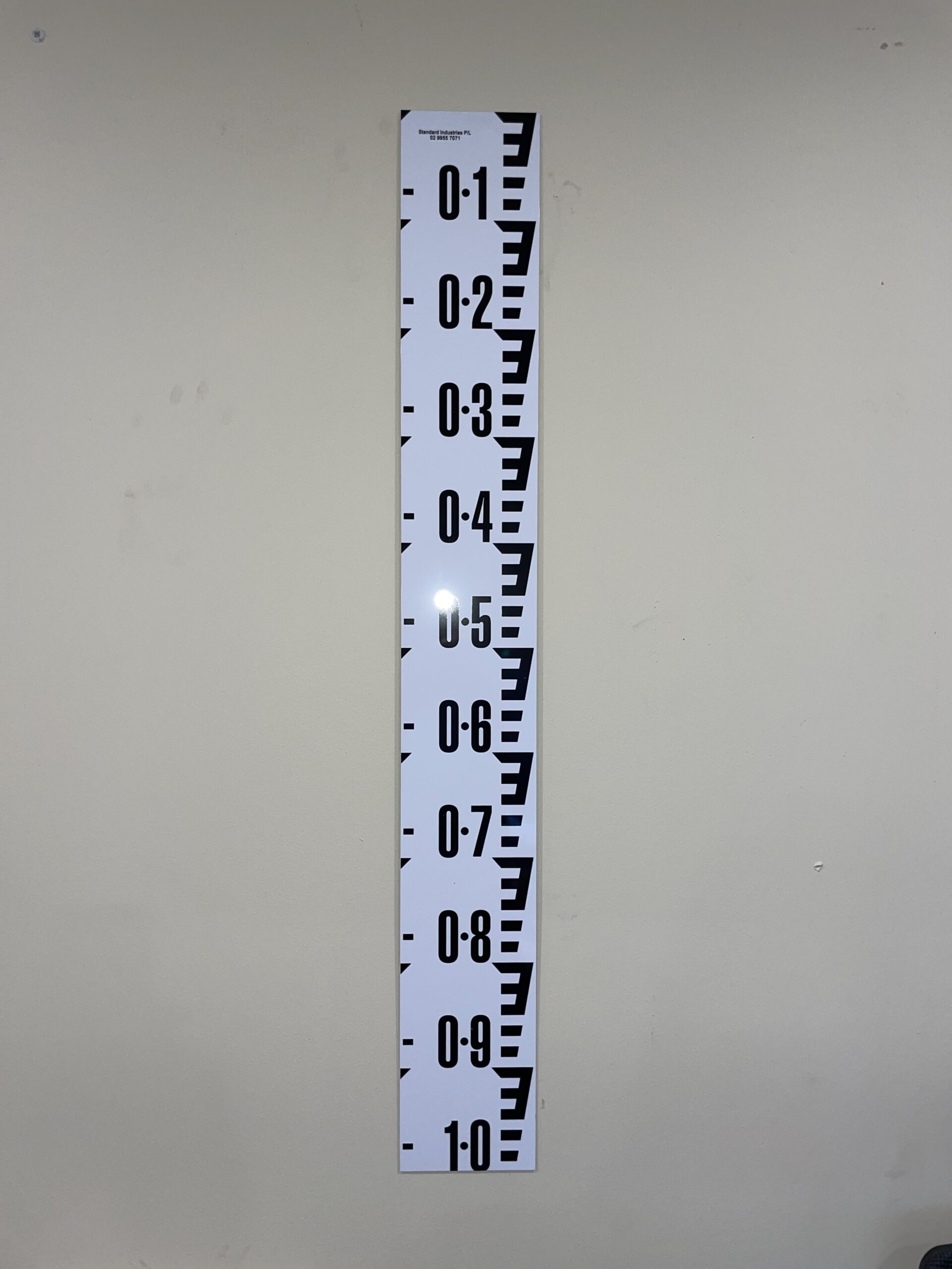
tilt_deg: -0.9
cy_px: 634
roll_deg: +0.0
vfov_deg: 67.3
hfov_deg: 53.1
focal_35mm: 26
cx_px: 476
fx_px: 953
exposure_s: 1/49
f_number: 1.6
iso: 50
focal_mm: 4.2
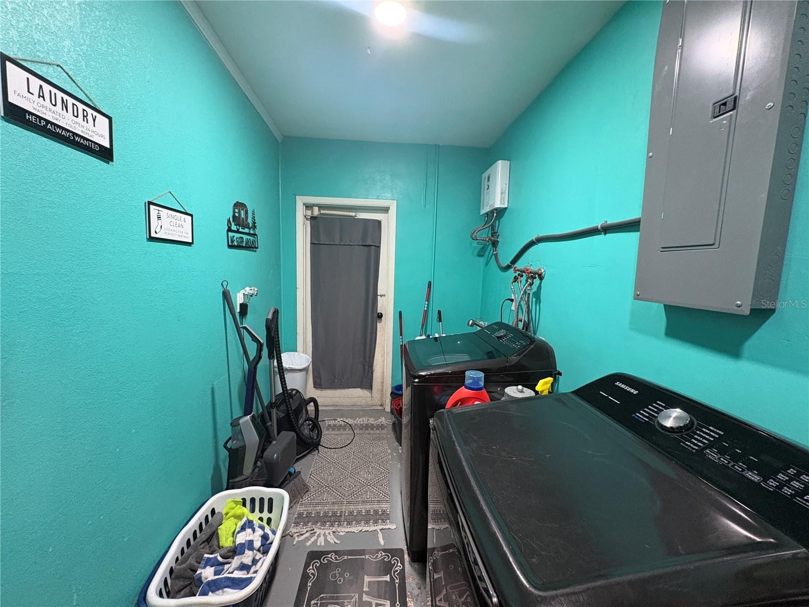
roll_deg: -1.3
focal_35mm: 14
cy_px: 304
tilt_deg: -6.3
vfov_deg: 85.7
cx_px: 404
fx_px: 327
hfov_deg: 102.1
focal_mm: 2.22
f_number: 2.2
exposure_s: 1/60
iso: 500
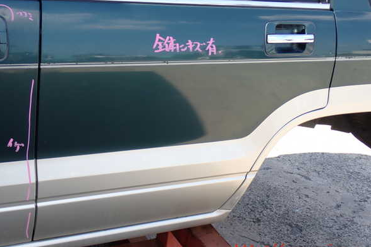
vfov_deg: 27.0
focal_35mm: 50
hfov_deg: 39.6
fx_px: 515
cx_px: 188
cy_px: 116
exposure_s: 1/125
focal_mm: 8.4
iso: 100
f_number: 4.5
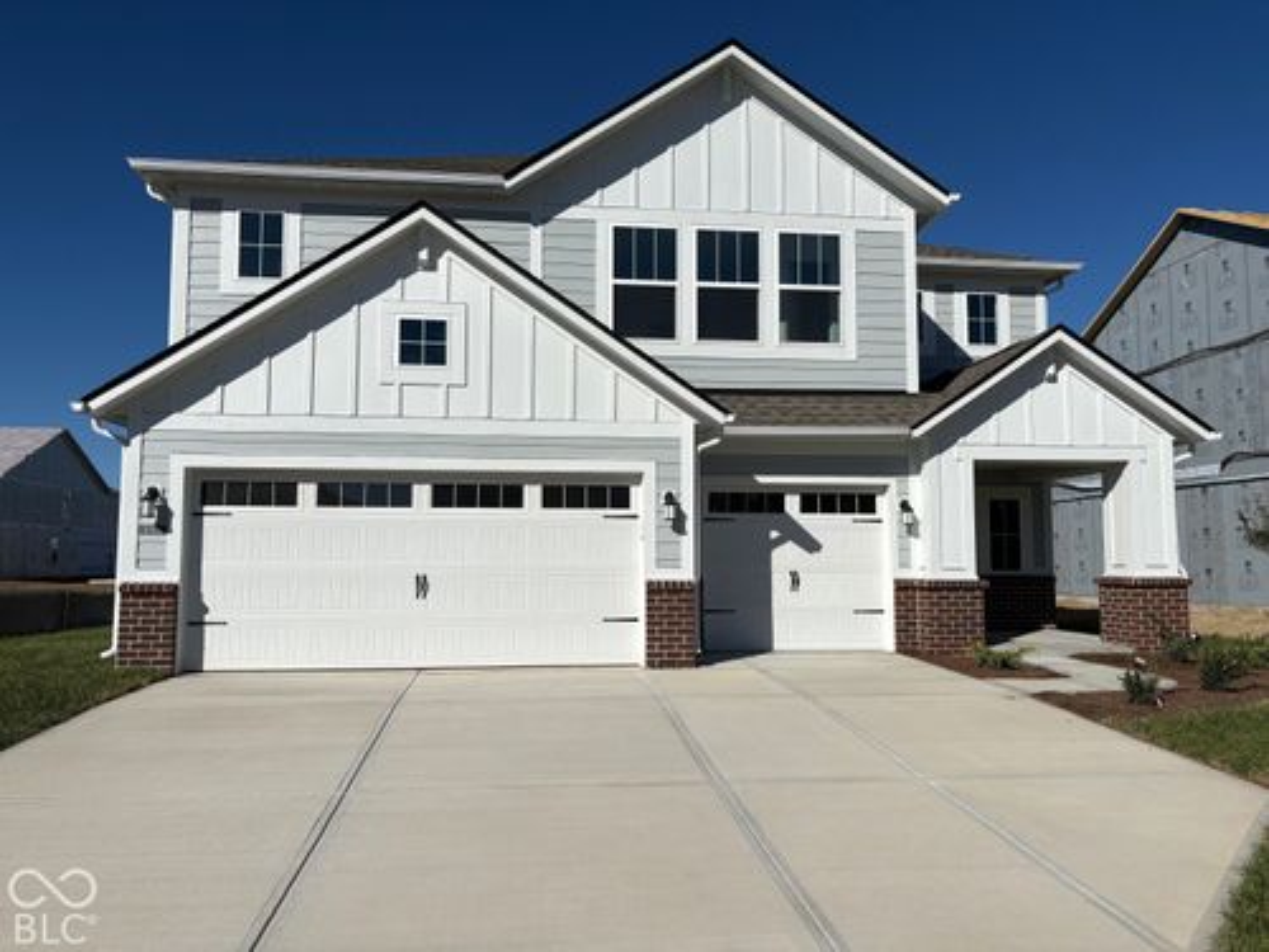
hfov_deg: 67.3
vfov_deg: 53.1
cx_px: 634
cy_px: 476
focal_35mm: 26
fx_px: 953
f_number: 1.6
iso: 50
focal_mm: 5.96
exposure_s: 1/10101
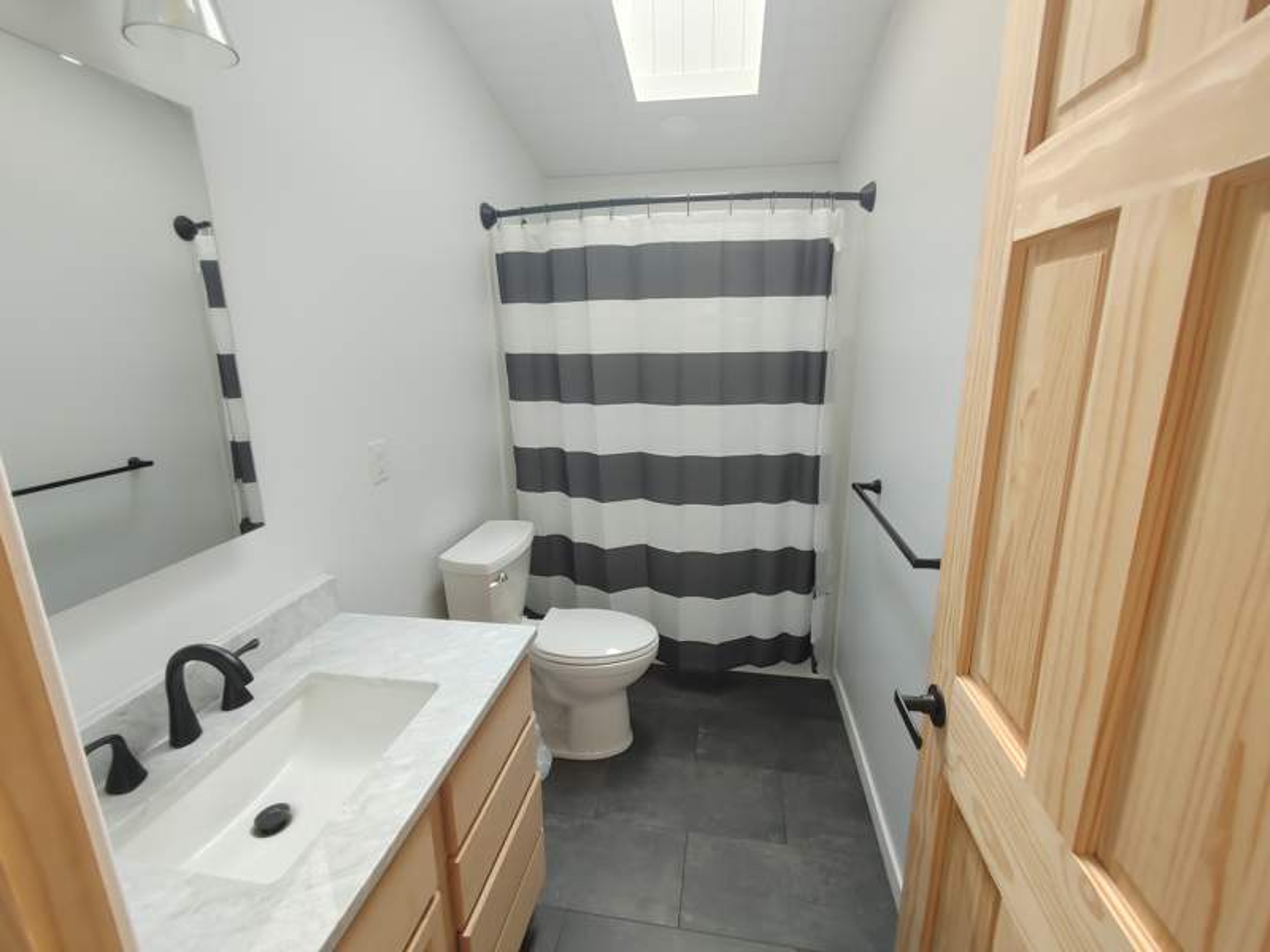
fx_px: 550
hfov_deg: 98.2
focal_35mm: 15
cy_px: 476
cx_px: 635
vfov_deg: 81.7
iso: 50
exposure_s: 1/40
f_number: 2.2
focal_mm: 1.6
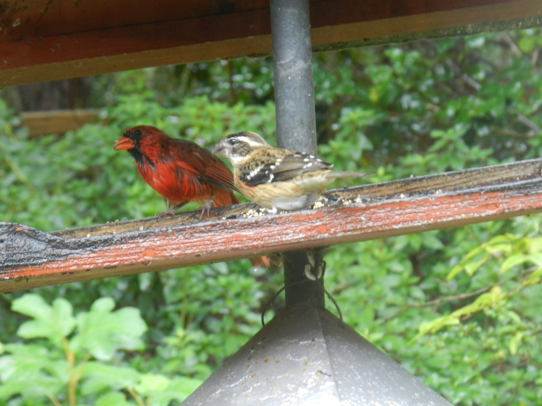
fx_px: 5825
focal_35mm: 372
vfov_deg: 4.0
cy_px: 203
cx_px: 271
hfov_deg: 5.3
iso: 400
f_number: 8
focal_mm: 66.1
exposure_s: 1/5
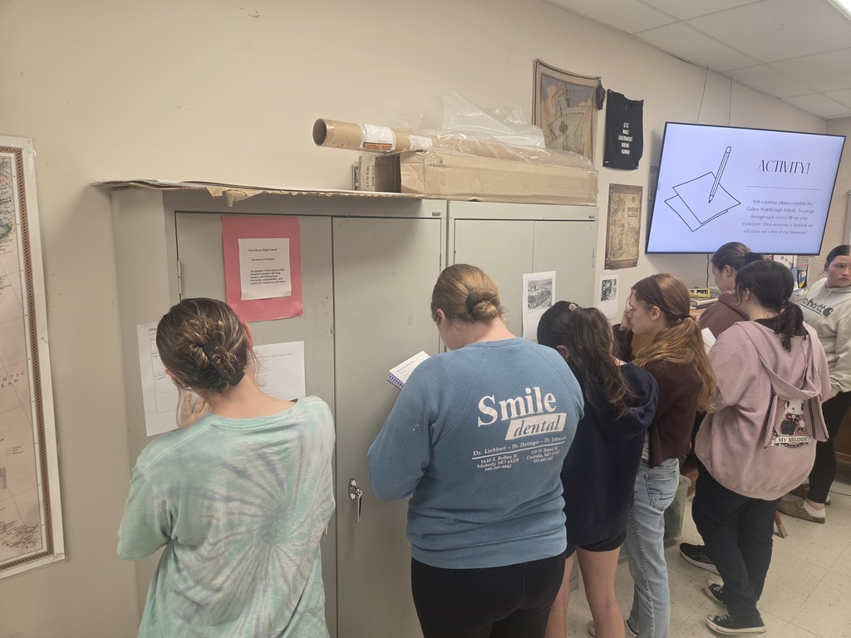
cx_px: 426
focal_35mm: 23
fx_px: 565
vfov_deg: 58.9
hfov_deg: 73.9
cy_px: 319
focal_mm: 5.4
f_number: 1.8
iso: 160
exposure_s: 1/120
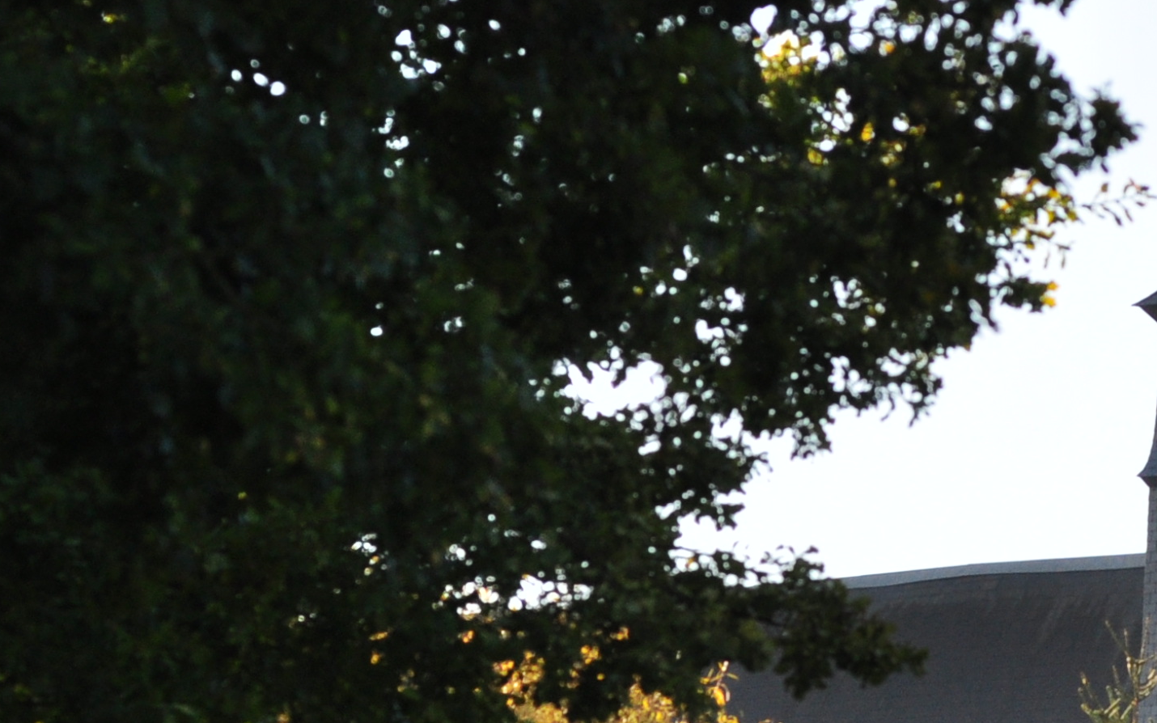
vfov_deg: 2.9
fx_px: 14443
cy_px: 391
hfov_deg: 4.6
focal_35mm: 458
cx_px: 902
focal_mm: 100
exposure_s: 1/800
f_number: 7.1
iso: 400
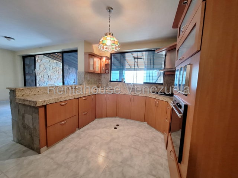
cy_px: 89
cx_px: 119
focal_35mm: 13
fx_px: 89
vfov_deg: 89.9
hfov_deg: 106.2
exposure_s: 1/20
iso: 500
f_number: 2.2
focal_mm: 1.74
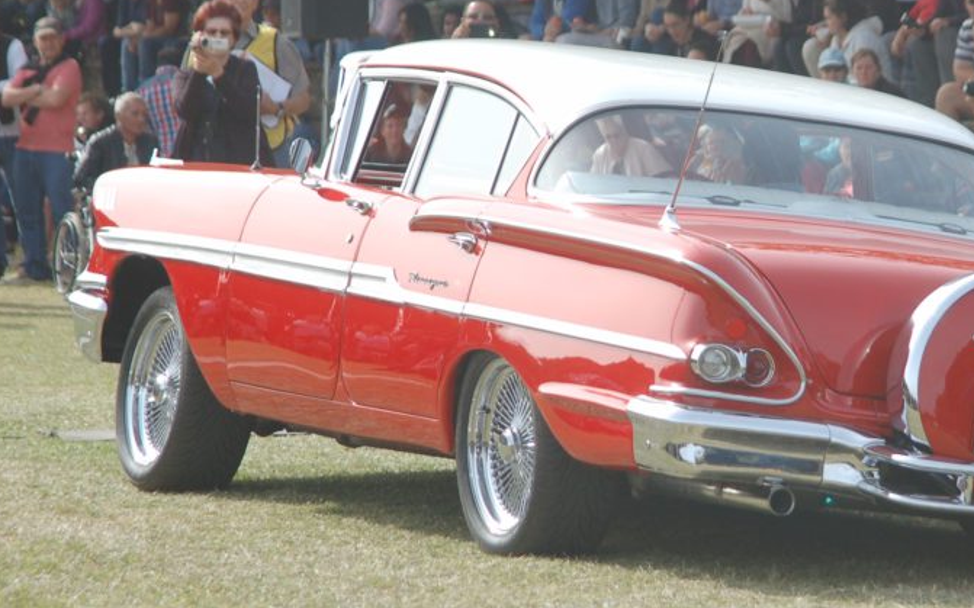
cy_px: 245
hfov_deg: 8.6
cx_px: 713
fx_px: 6496
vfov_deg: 5.4
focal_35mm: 245
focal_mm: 105
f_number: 5.6
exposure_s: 1/640
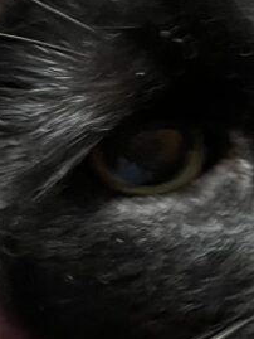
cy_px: 63
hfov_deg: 13.9
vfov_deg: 19.6
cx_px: 396
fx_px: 968
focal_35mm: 99
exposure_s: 1/30
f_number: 1.6
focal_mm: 5.1
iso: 640
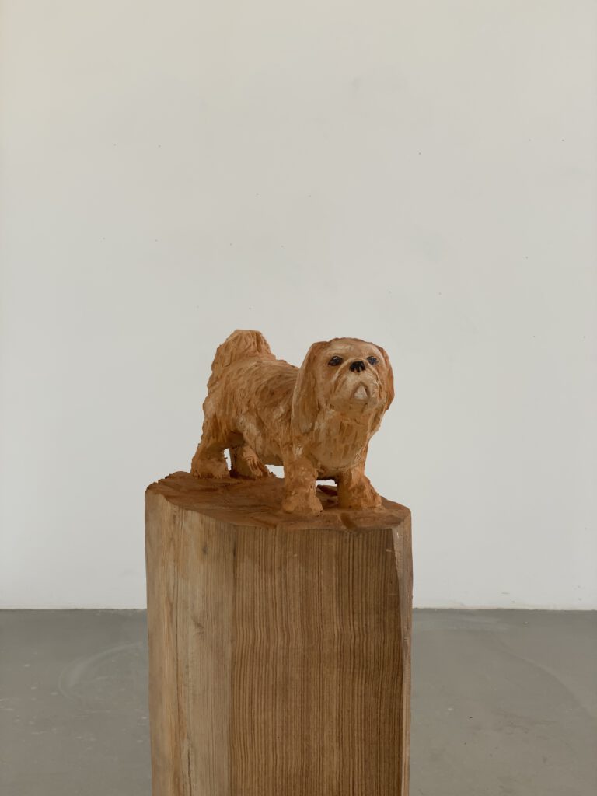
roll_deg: -1.3
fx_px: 1196
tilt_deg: -4.4
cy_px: 398
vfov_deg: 36.8
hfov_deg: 28.0
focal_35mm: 52
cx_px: 298
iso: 25
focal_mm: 6
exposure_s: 1/122
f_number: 2
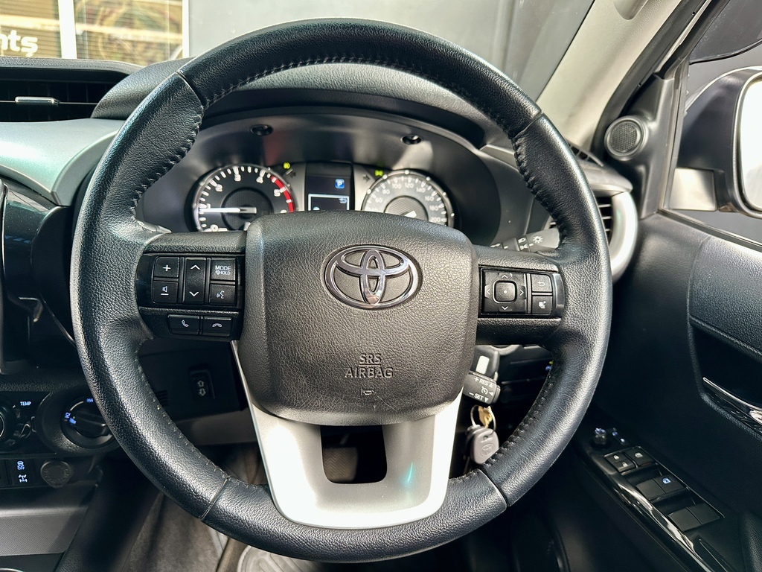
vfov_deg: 56.8
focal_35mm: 24
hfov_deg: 71.6
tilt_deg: -19.1
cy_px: 286
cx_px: 381
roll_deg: -6.0
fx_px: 528
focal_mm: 6.86
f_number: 1.78
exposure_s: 1/60
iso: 320
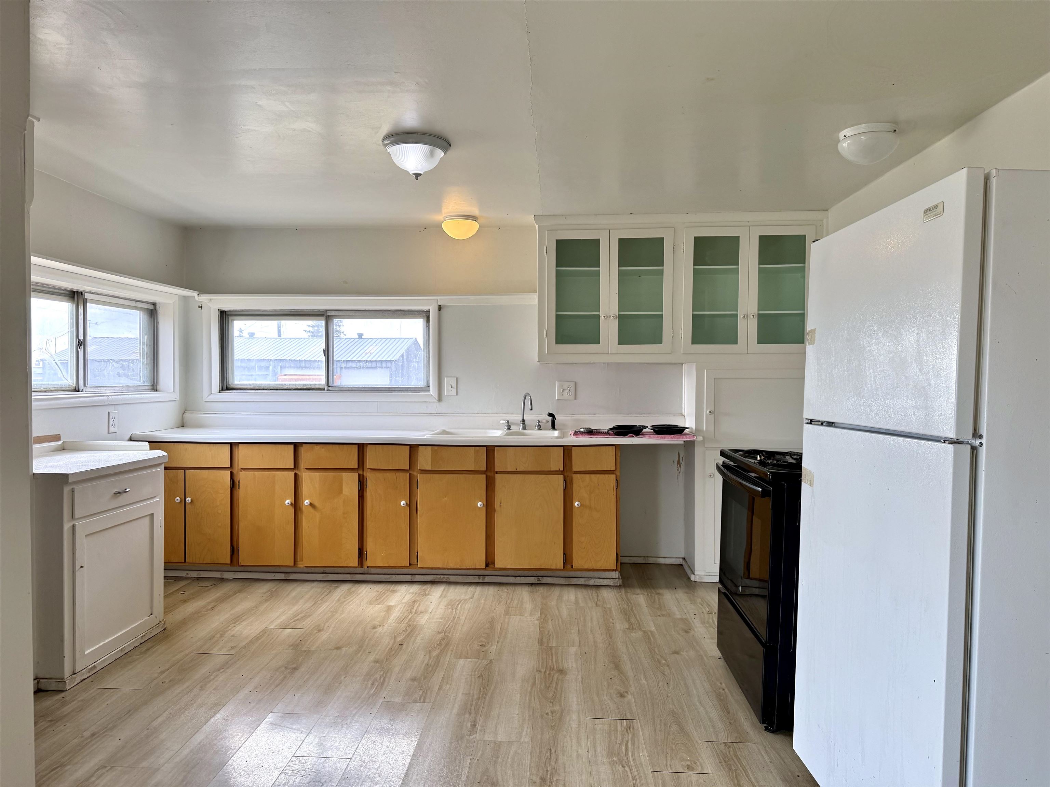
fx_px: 728
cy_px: 394
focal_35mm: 24
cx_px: 525
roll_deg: +0.3
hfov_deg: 71.6
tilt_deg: -1.1
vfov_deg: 56.8
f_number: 1.78
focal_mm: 6.76
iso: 100
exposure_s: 1/319
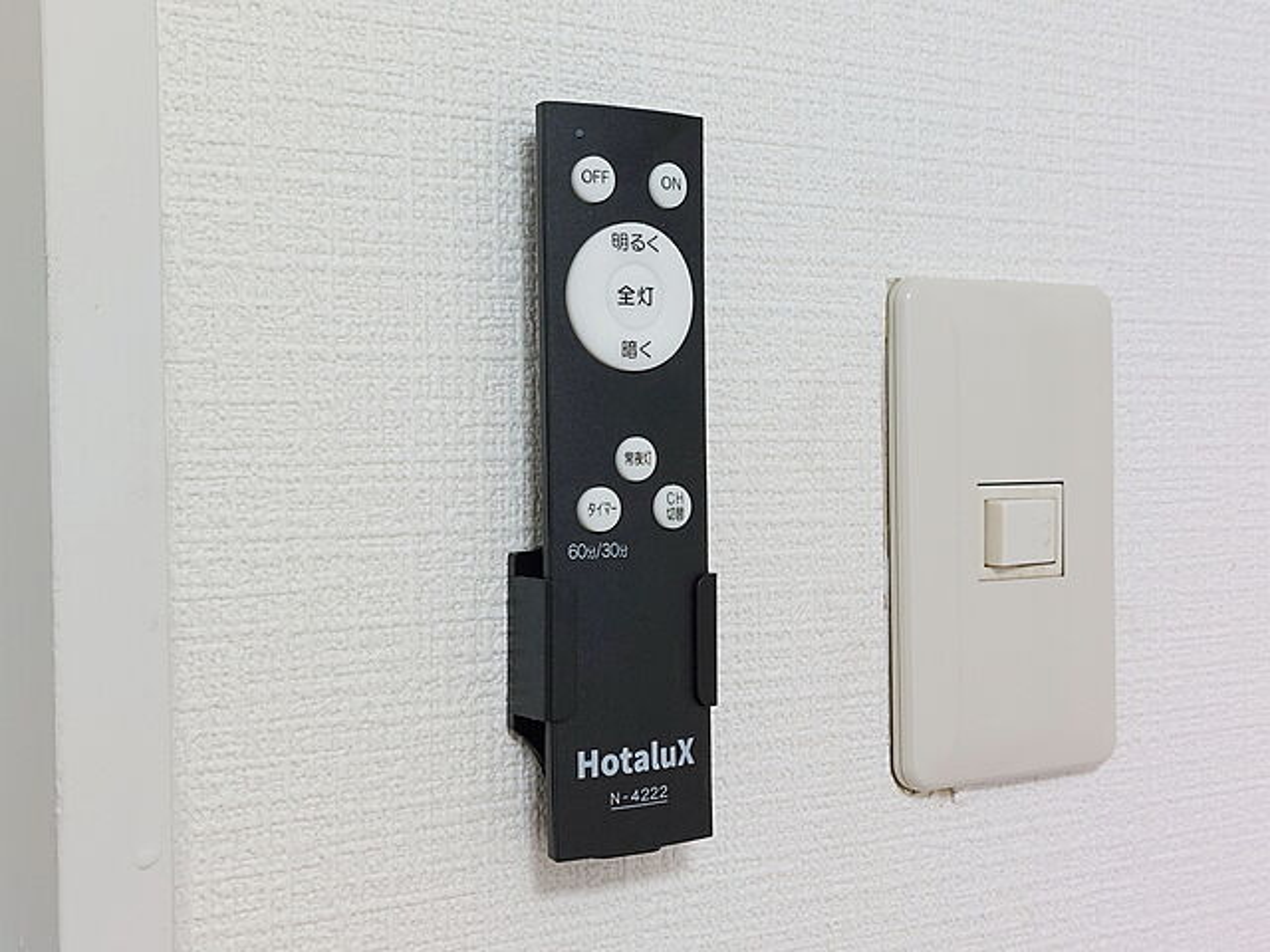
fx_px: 881
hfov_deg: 71.6
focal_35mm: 24
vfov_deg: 56.8
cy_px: 476
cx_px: 635
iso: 80
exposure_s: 1/60
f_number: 1.8
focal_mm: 5.23
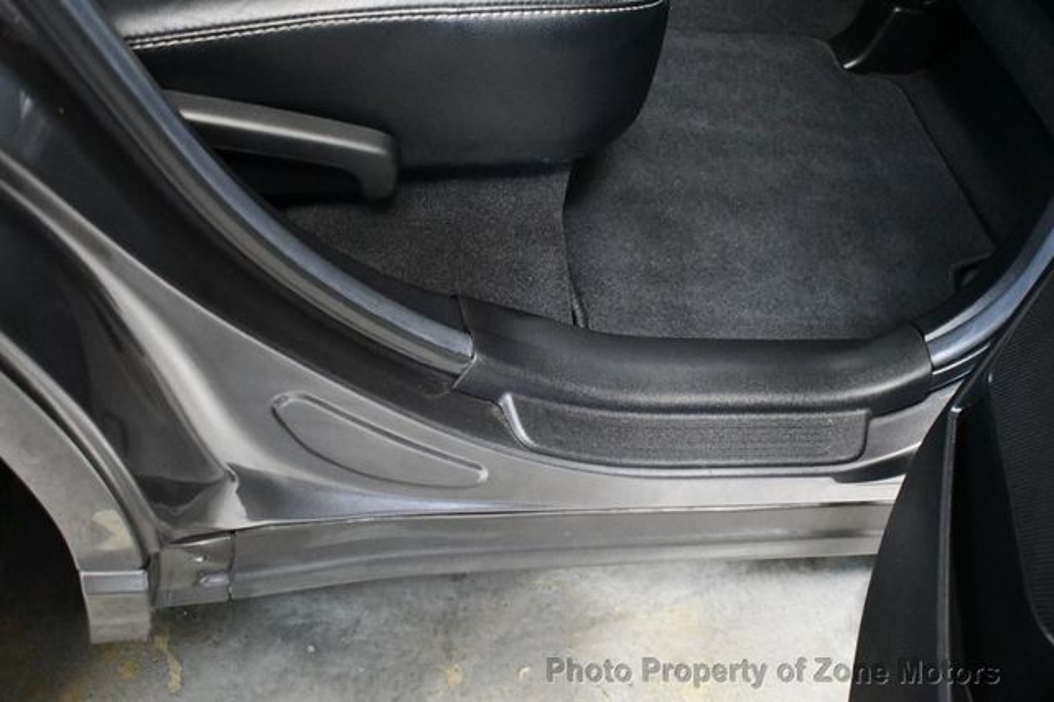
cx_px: 527
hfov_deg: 46.4
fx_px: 1229
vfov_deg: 31.9
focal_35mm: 42
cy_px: 351
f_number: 4.2
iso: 11400
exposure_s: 1/60
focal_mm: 28
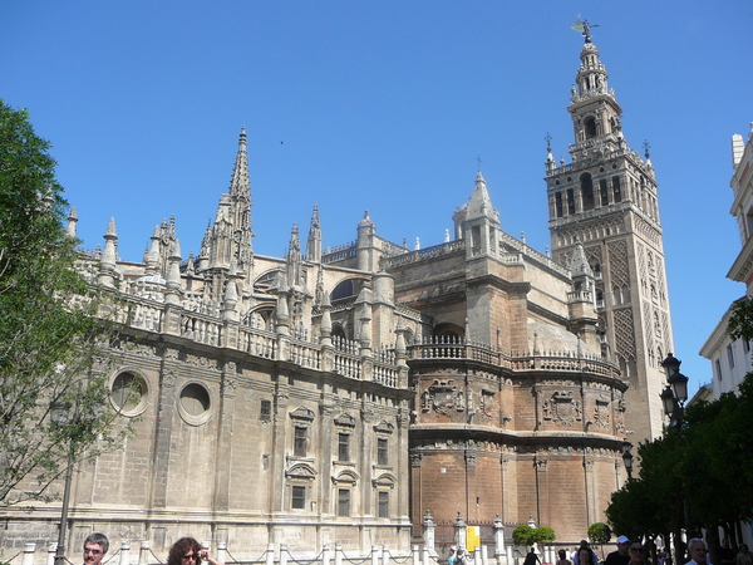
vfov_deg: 40.7
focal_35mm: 35
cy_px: 282
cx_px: 376
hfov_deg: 52.6
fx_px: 761
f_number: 5
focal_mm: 5.2
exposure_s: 1/500
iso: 80
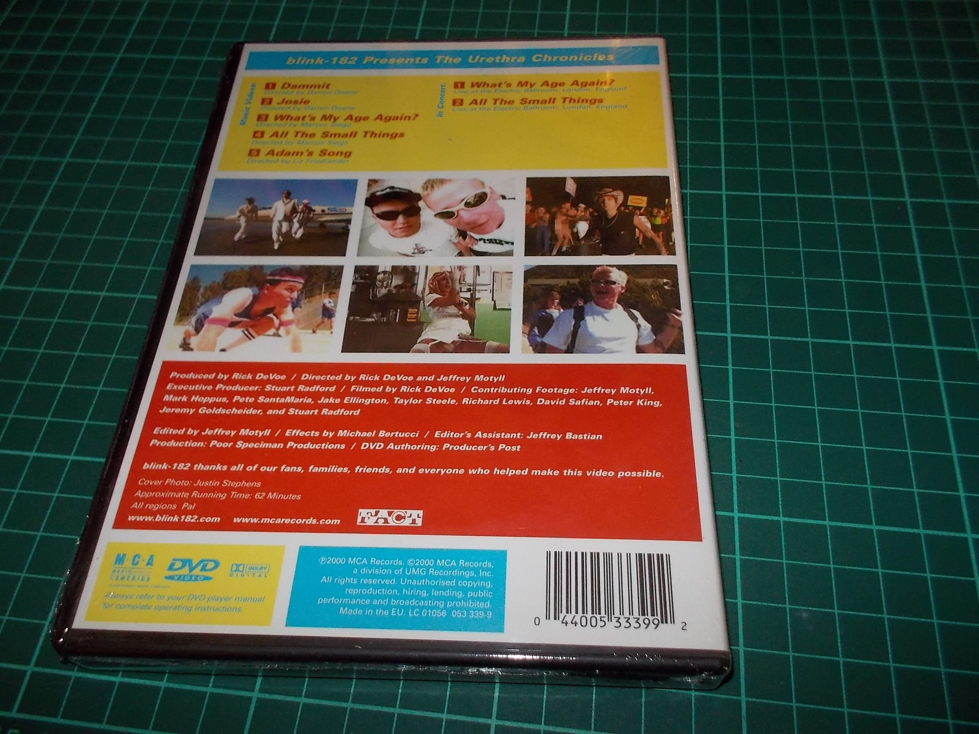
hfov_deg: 61.7
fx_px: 820
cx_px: 490
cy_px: 367
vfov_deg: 48.2
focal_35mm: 29
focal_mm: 4.1
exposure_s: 1/30
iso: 200
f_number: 3.3
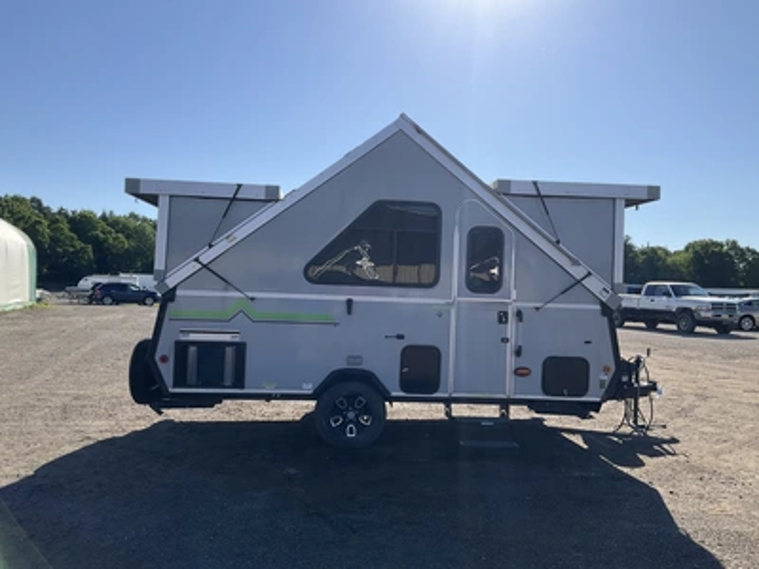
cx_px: 380
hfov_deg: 61.7
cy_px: 284
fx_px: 636
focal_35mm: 29
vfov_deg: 48.2
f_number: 1.8
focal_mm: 3
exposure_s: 1/2320
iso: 25
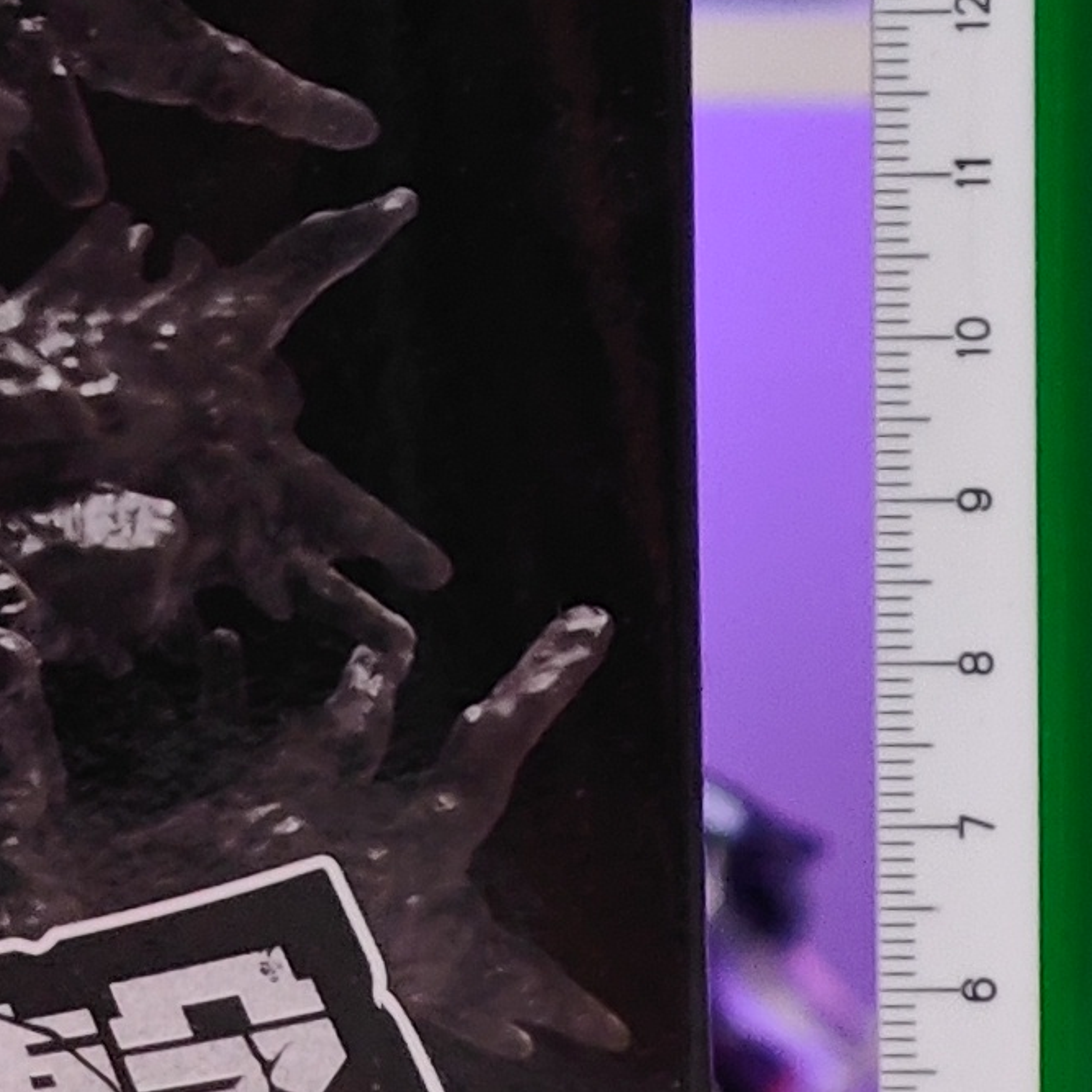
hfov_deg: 5.0
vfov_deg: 5.1
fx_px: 12349
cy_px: 31
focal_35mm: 346
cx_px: -625
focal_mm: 7.48
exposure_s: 1/14
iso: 400
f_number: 2.4
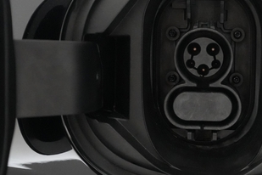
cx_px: 206
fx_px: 422
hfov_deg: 33.6
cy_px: 86
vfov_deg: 23.4
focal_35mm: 58
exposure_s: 1/160
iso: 10000
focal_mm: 28
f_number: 4
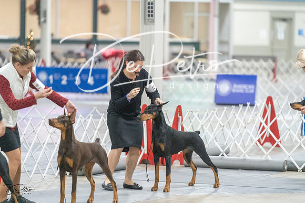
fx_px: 1695
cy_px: 102
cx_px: 152
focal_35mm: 200
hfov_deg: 10.3
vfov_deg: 6.9
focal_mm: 200
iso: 12800
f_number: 3.2
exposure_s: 1/400
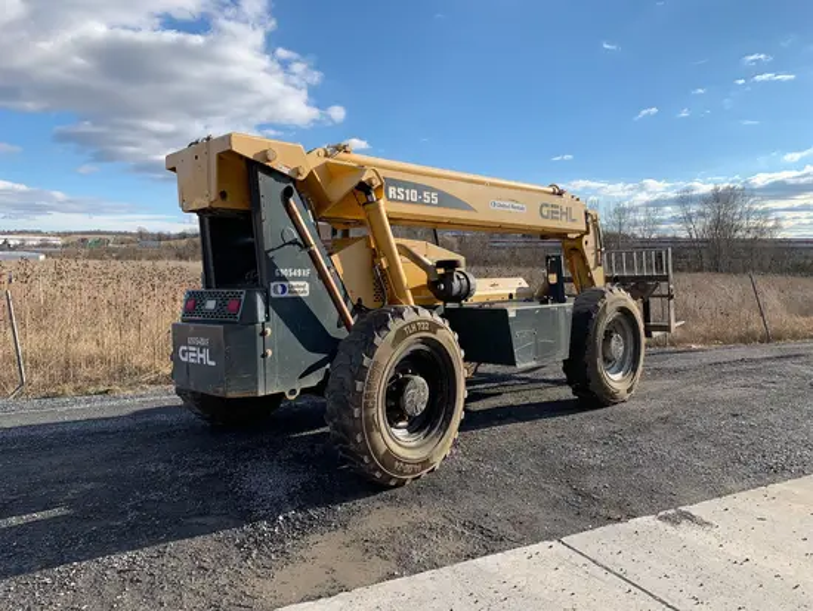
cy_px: 306
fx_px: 611
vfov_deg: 53.1
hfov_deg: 67.3
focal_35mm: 26
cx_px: 406
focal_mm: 4.25
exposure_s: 1/1812
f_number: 1.8
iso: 25
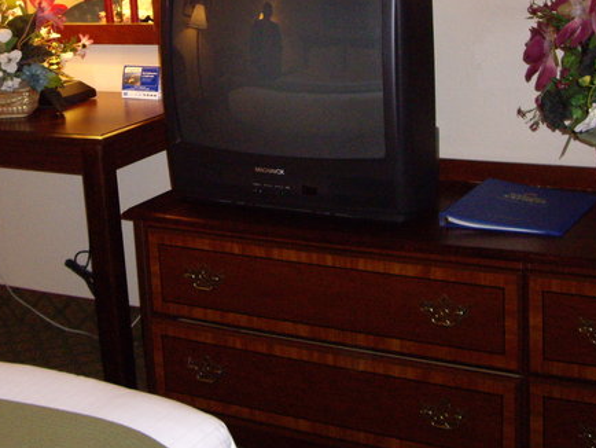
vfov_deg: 20.8
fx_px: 1206
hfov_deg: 27.5
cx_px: 176
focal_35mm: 70
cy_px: 81
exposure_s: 1/40
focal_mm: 7.9
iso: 400
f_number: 2.8
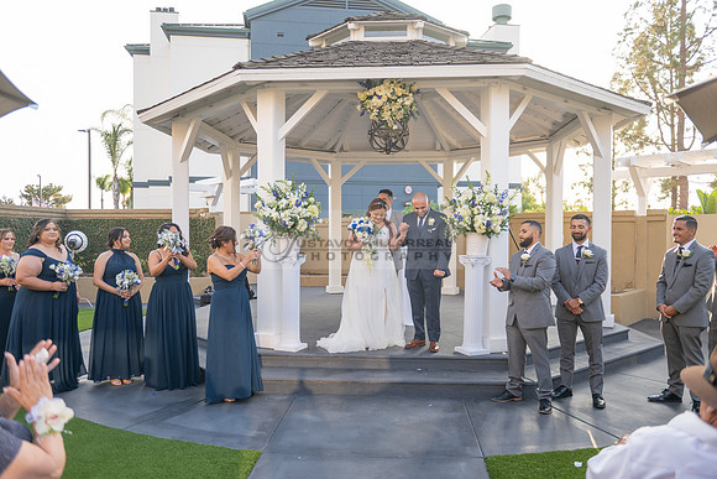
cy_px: 240
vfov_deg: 45.0
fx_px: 578
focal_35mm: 29
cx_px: 358
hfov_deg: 63.6
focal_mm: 29
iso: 400
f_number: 2.8
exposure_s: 1/800
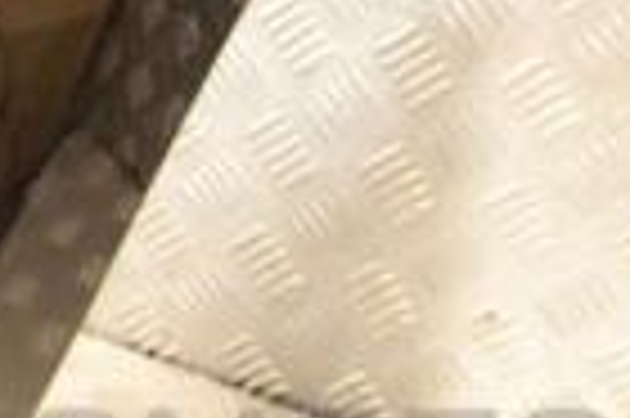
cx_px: -410
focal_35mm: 116
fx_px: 2028
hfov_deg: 15.7
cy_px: -121
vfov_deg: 11.5
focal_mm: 18
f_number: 5
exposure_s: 1/80
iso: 800
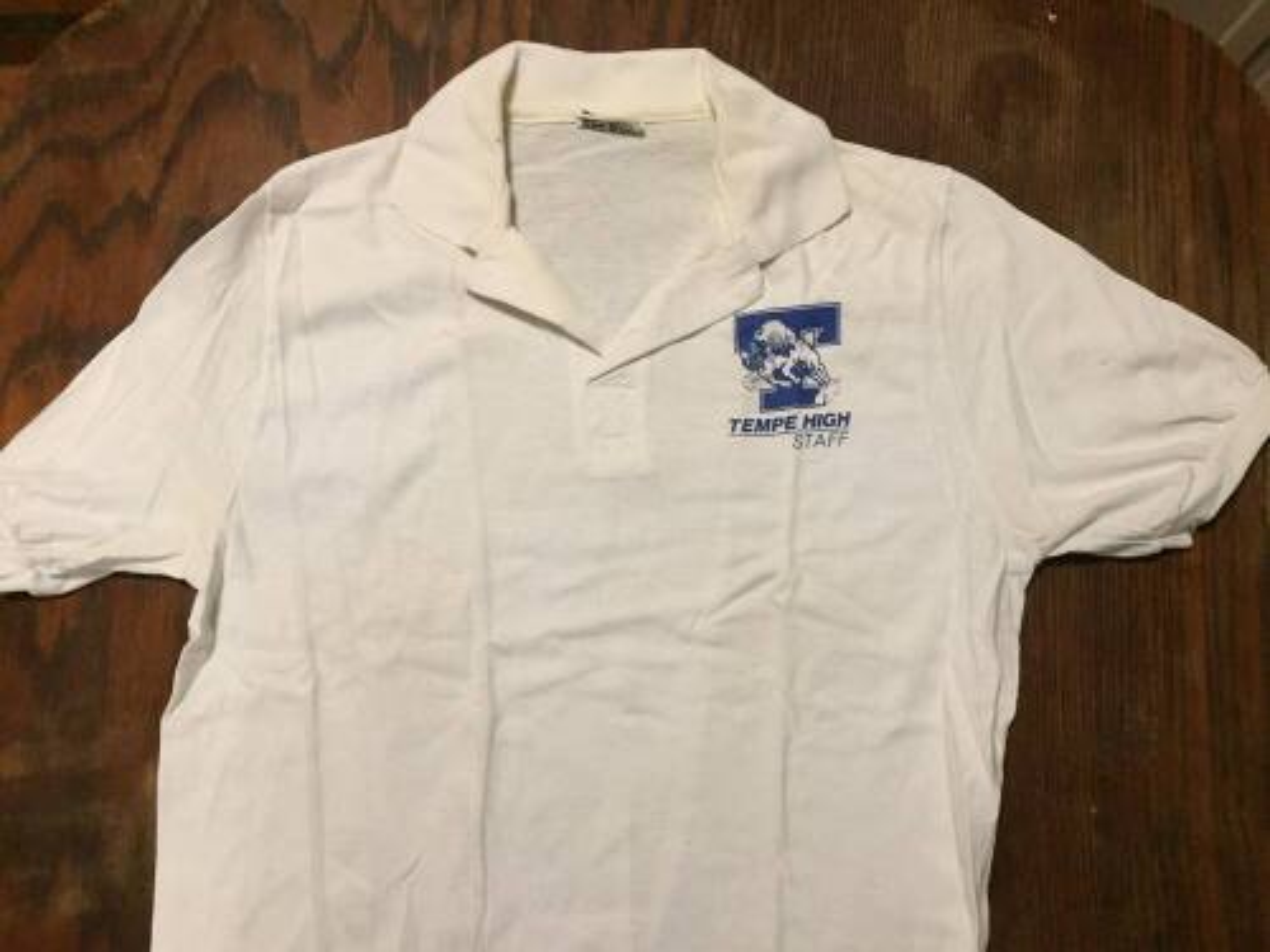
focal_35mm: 29
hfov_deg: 61.7
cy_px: 476
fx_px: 1064
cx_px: 635
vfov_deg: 48.2
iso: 160
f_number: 2.2
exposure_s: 1/30
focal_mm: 4.15
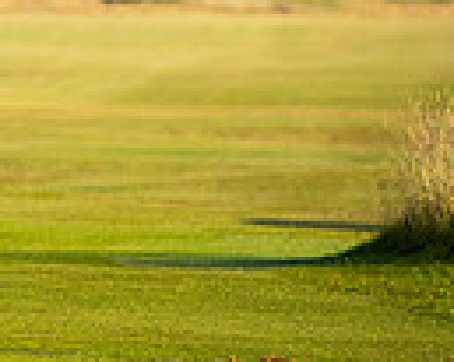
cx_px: -528
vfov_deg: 1.8
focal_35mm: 845
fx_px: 11345
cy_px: -230
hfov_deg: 2.3
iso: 250
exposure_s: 1/500
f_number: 7.1
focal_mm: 200
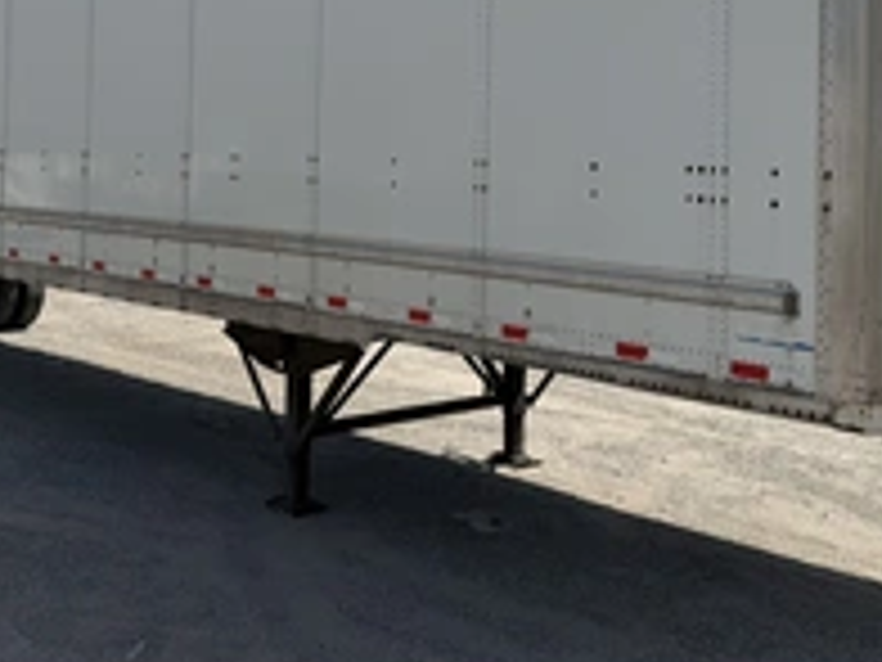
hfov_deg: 38.9
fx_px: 1248
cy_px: 108
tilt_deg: +4.3
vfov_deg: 28.9
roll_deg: -3.4
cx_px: 392
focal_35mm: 49
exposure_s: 1/6173
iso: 80
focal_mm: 6.76
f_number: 1.78
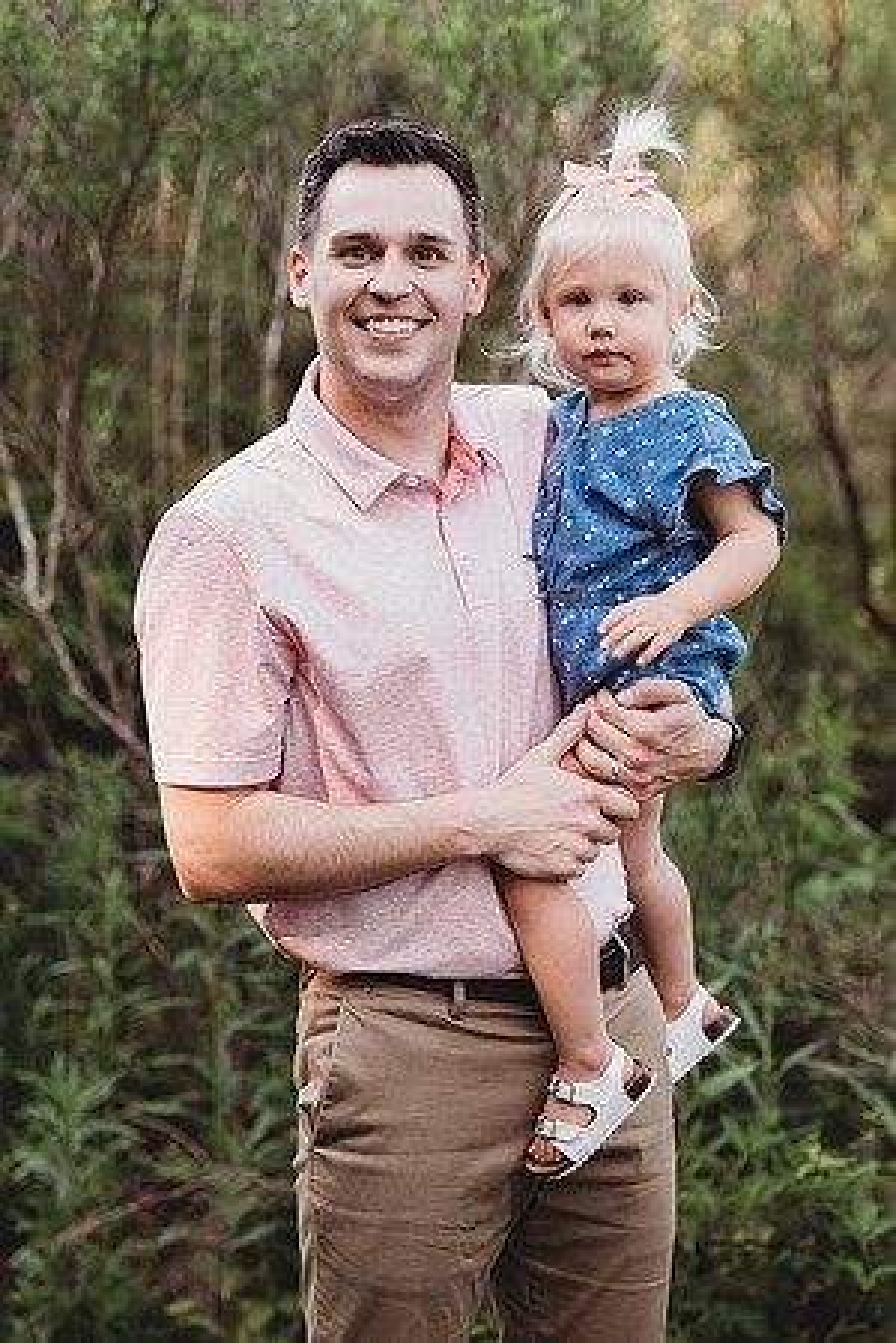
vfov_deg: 23.9
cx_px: 448
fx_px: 3173
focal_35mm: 85
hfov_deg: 16.1
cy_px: 672
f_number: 2.8
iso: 160
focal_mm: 85
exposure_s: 1/200
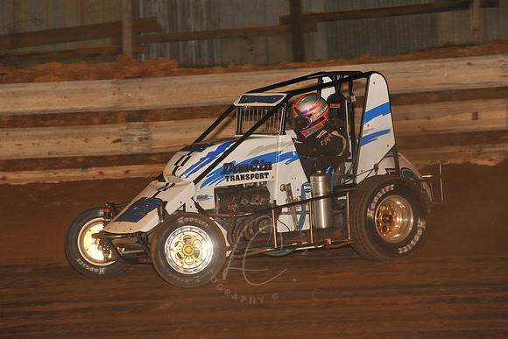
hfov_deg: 10.3
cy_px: 170
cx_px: 254
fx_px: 2823
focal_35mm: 200
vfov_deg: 6.9
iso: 1000
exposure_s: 1/320
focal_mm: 200
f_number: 6.3
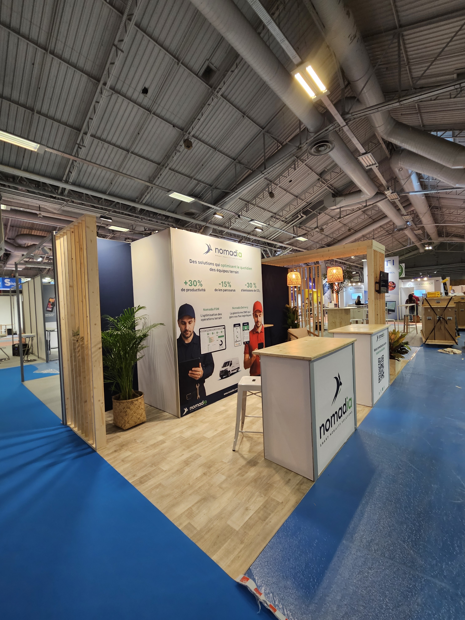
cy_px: 310
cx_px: 232
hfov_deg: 89.9
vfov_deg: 106.2
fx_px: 233
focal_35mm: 13
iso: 250
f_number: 2.2
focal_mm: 2.2
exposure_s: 1/50
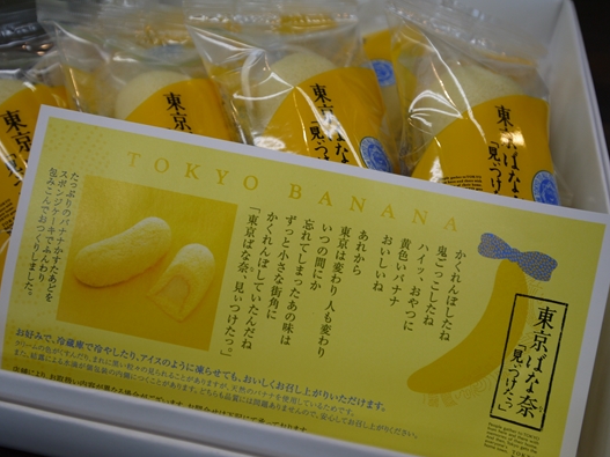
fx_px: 599
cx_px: 315
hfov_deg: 54.0
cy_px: 245
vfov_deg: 41.8
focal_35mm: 34
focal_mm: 14
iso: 160
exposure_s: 1/80
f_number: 4
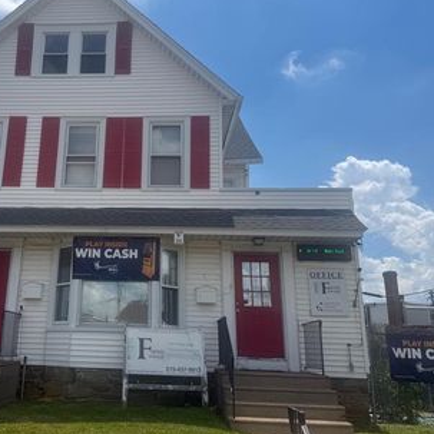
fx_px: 496
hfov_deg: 46.2
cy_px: 204
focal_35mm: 35
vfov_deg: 47.2
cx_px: 130
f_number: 1.78
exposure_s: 1/9091
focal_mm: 6.76
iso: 80
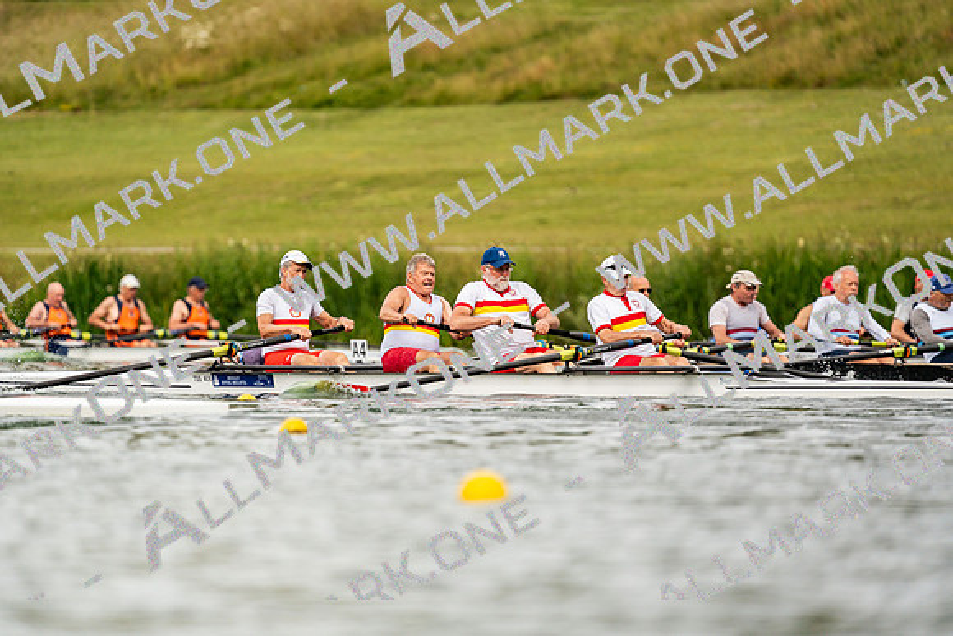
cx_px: 476
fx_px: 15886
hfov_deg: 3.4
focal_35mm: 600
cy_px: 318
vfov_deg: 2.3
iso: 320
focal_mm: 600
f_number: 6.3
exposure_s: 1/2000
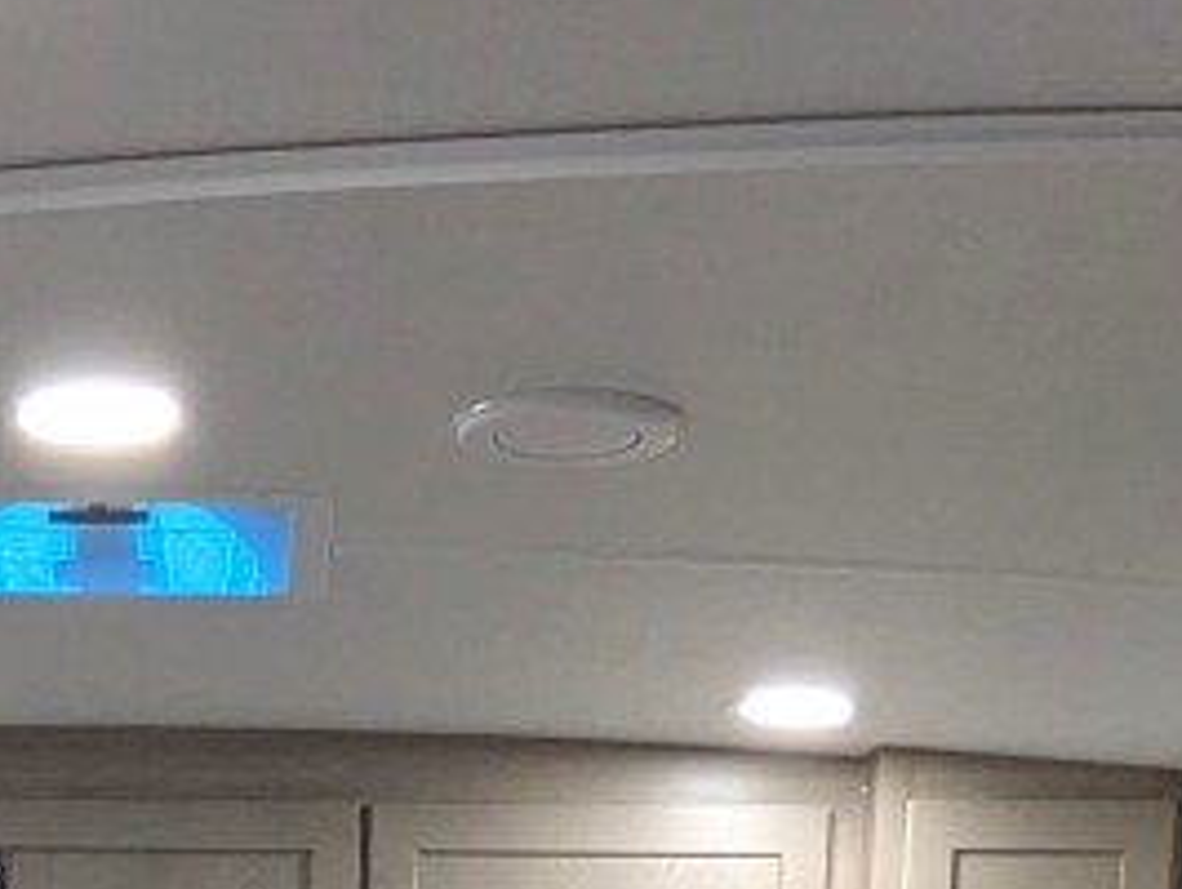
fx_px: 2871
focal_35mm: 84
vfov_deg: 13.9
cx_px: 171
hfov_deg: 22.8
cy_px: 1942
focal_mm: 2.35
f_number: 2.2
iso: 91
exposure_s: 1/34.4
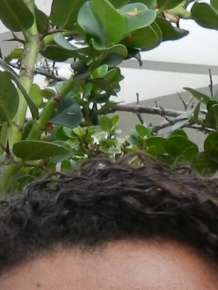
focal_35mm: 339
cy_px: 702
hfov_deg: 4.4
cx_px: 168
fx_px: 2845
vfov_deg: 5.6
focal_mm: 10.7
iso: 160
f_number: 4.6
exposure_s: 1/250
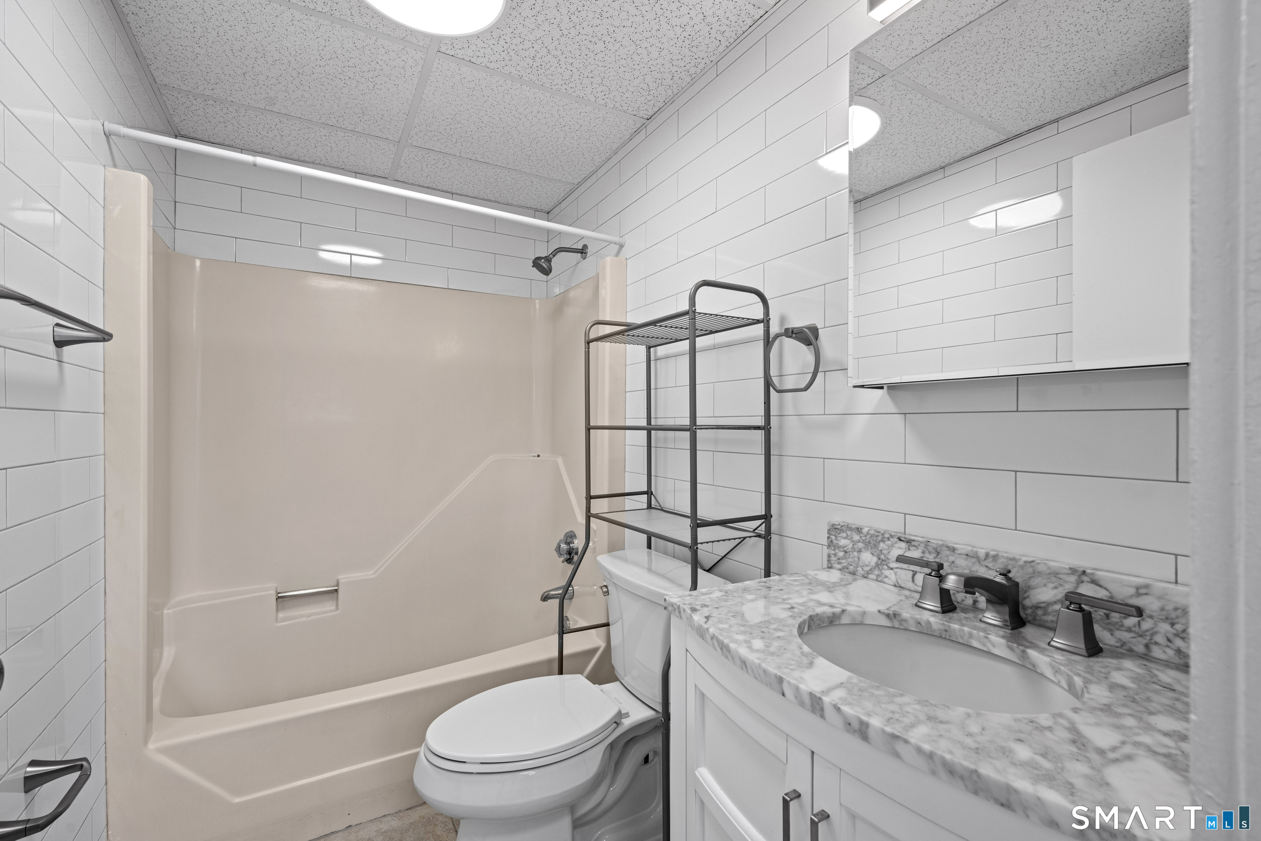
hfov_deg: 96.7
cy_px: 420
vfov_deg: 73.8
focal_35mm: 16
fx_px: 560
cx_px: 630
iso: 320
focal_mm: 16
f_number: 9
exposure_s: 1/20
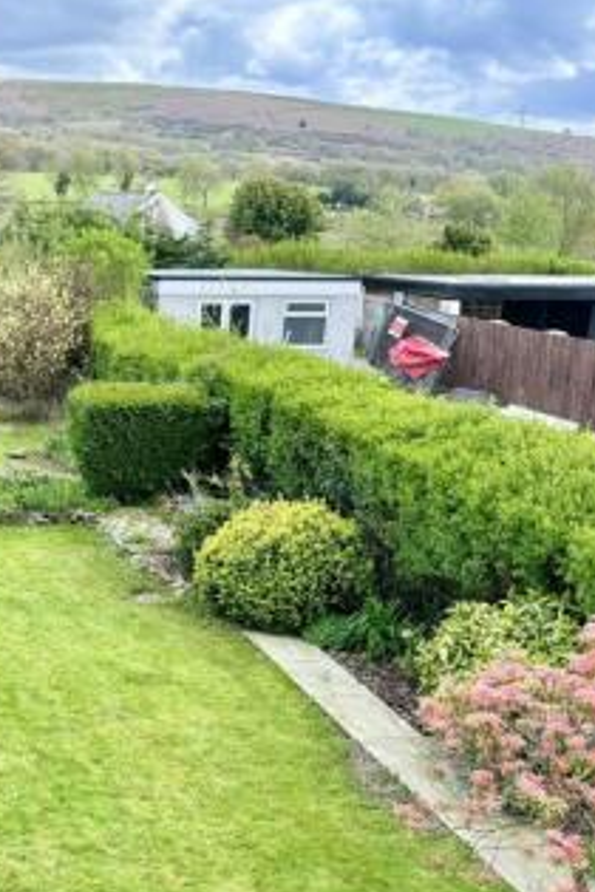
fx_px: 1239
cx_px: -33
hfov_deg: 25.3
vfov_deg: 39.5
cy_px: 497
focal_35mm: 50
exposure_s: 1/654
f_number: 1.6
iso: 50
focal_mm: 5.96
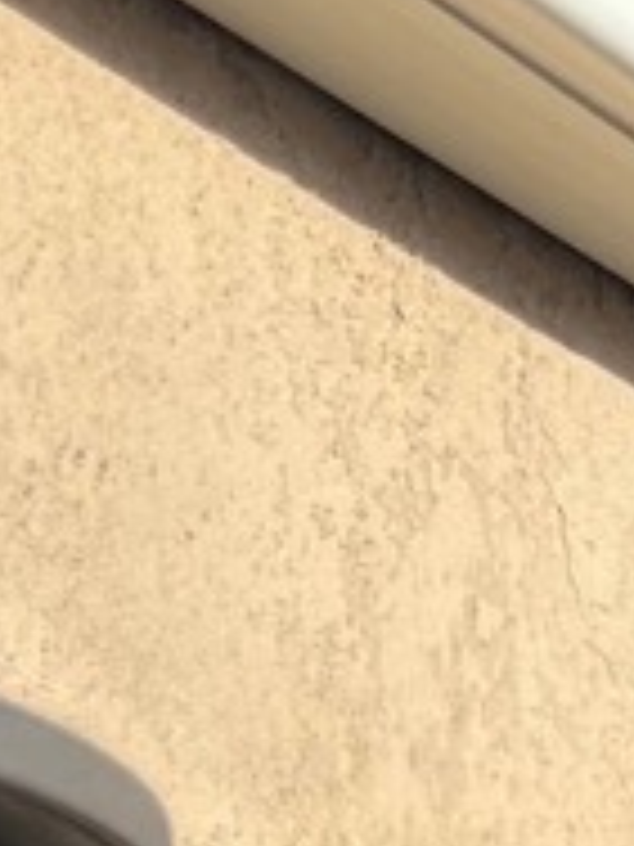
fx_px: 5079
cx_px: 2197
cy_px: 1809
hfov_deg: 6.3
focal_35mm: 208
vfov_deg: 8.9
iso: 50
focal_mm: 5.7
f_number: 1.5
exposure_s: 1/1972
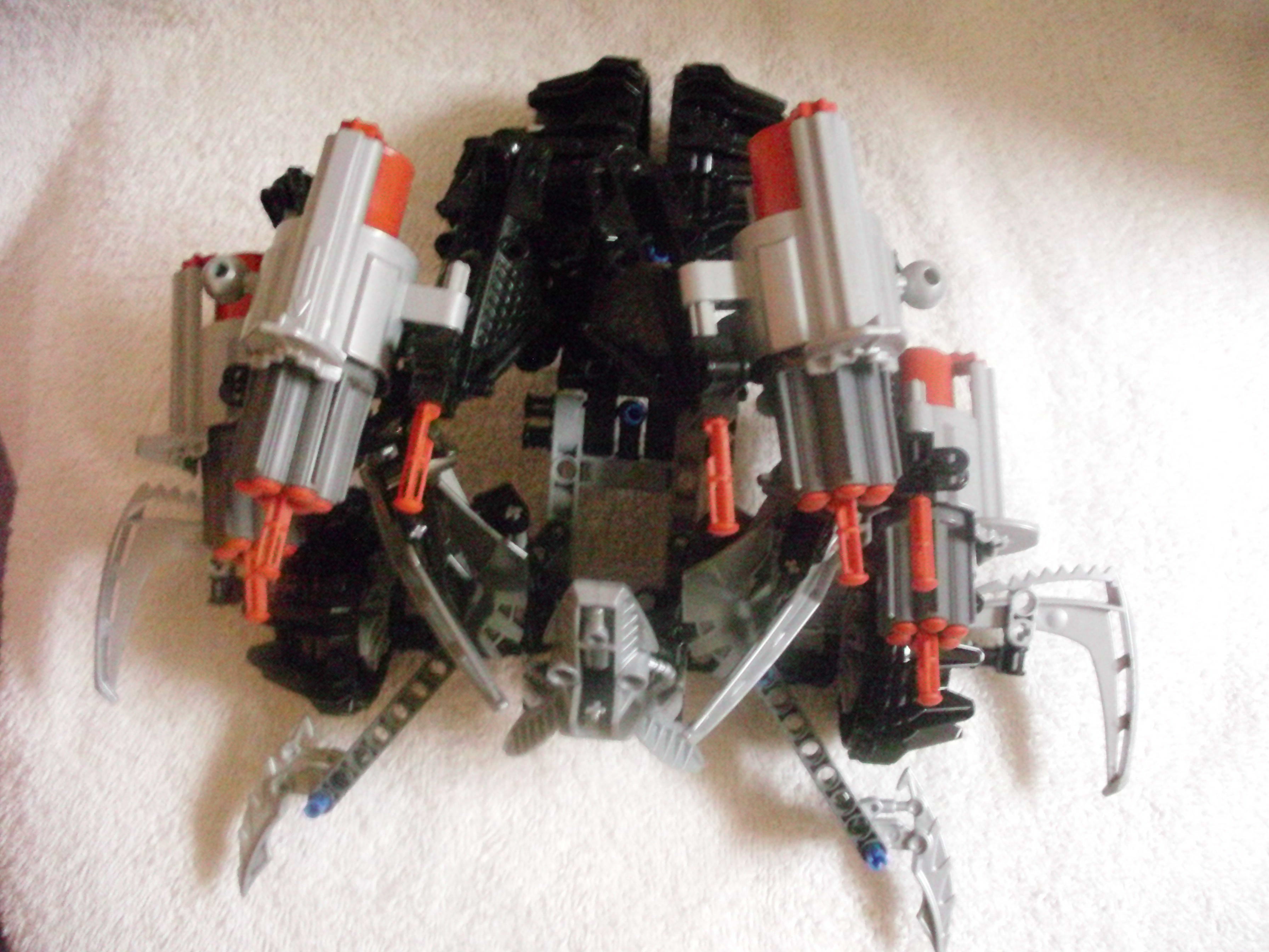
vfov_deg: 37.7
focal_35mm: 38
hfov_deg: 49.0
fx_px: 1393
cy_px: 476
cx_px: 634
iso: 1600
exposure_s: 1/11
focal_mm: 6.3
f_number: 3.1
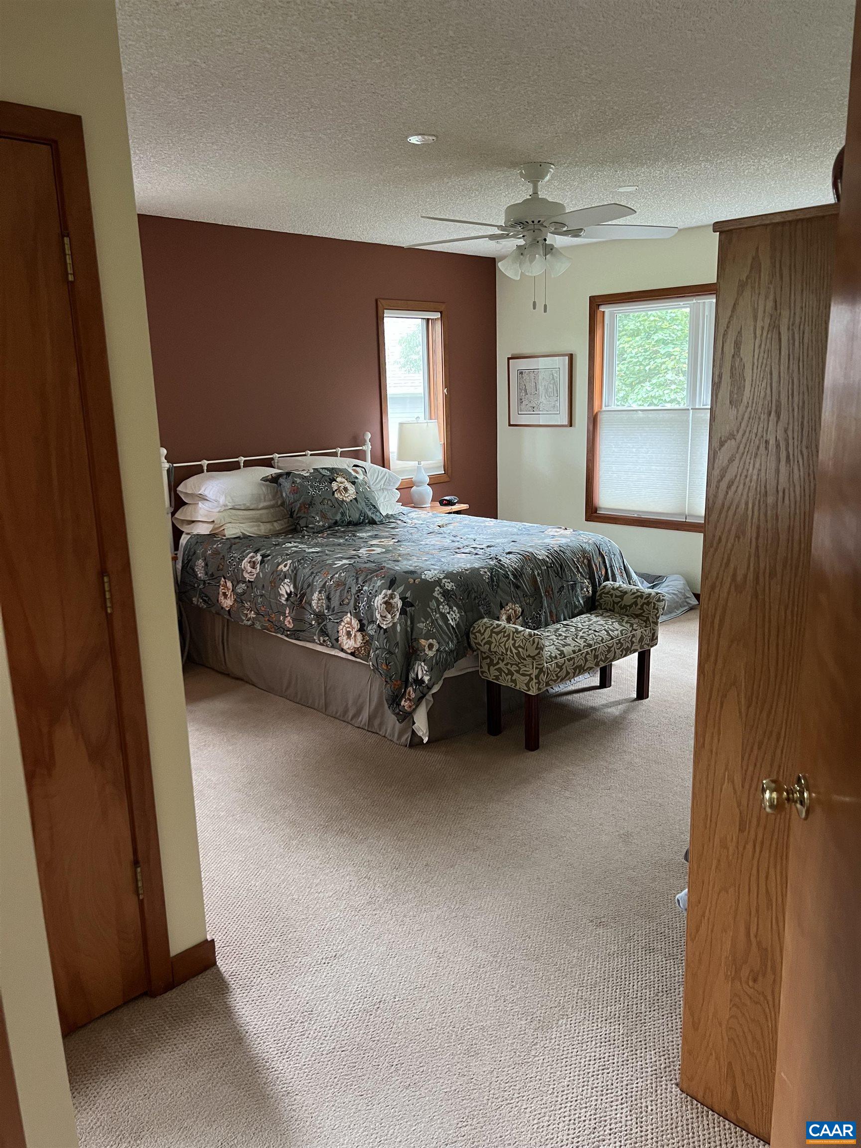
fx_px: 862
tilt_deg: -12.7
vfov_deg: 67.3
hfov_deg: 53.1
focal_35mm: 26
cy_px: 574
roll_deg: +2.1
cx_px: 430
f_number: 1.5
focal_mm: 5.7
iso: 400
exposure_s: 1/60
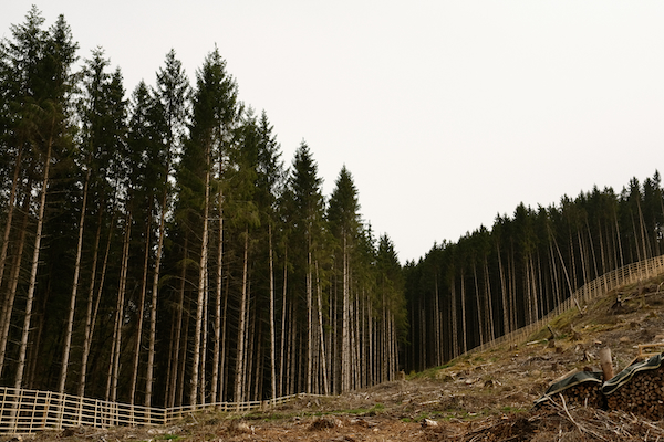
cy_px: 221
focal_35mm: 35
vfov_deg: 37.9
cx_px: 332
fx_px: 646
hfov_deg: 54.4
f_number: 4.5
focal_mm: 23
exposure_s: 1/1500
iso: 320
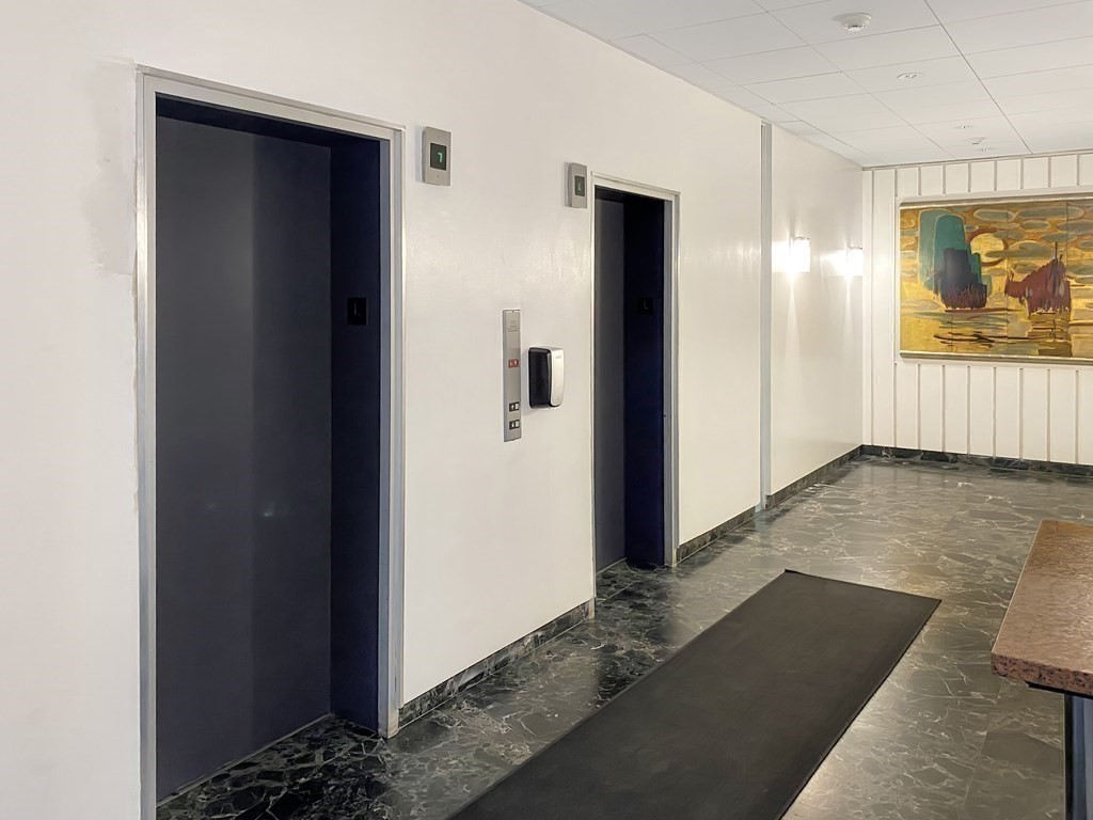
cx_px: 546
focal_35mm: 26
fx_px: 821
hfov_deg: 67.3
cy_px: 410
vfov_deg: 53.1
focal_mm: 4.25
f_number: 1.8
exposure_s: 1/60
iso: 320
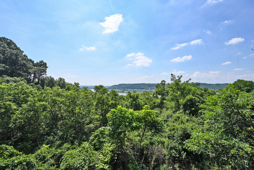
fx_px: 99
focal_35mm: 14
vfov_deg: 81.2
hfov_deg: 104.3
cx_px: 127
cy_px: 85
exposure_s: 1/400
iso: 100
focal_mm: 14
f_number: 7.1
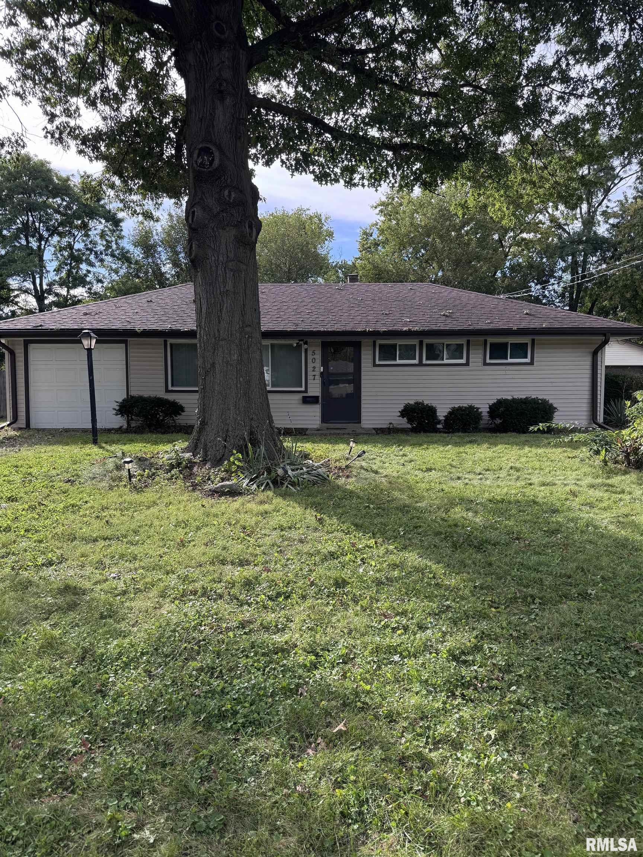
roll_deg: -1.2
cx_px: 322
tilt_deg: -5.1
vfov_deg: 71.6
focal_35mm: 24
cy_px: 428
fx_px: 594
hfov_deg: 56.8
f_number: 1.78
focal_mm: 6.76
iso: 80
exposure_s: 1/792
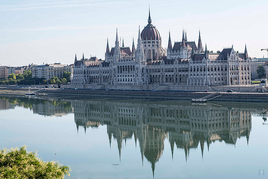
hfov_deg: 28.5
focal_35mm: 71
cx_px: 151
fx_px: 527
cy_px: 79
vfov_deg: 19.3
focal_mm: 62
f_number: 5.6
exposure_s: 1/160
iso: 64
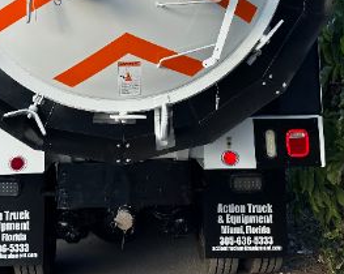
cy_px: 4
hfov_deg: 32.9
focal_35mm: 57
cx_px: 126
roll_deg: +0.7
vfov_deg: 25.4
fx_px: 580
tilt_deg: +6.7
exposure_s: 1/989
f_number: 1.78
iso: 80
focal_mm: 6.86
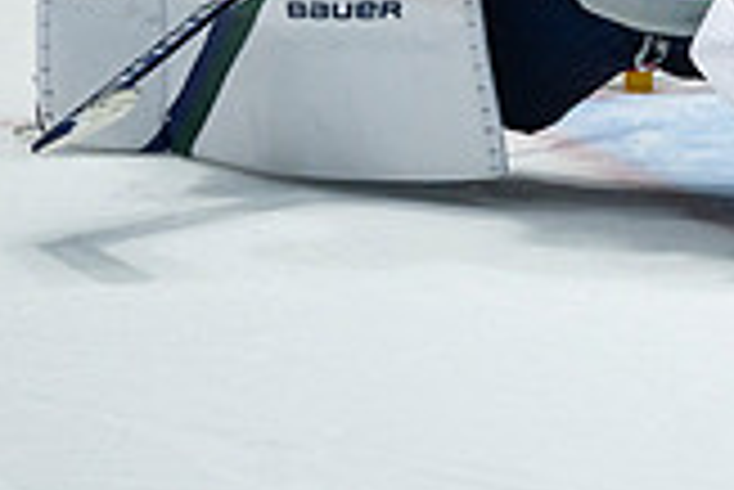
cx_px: 901
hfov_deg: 0.8
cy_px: -246
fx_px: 51955
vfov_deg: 0.5
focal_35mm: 2546
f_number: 4
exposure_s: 1/1000
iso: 1600
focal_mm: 600
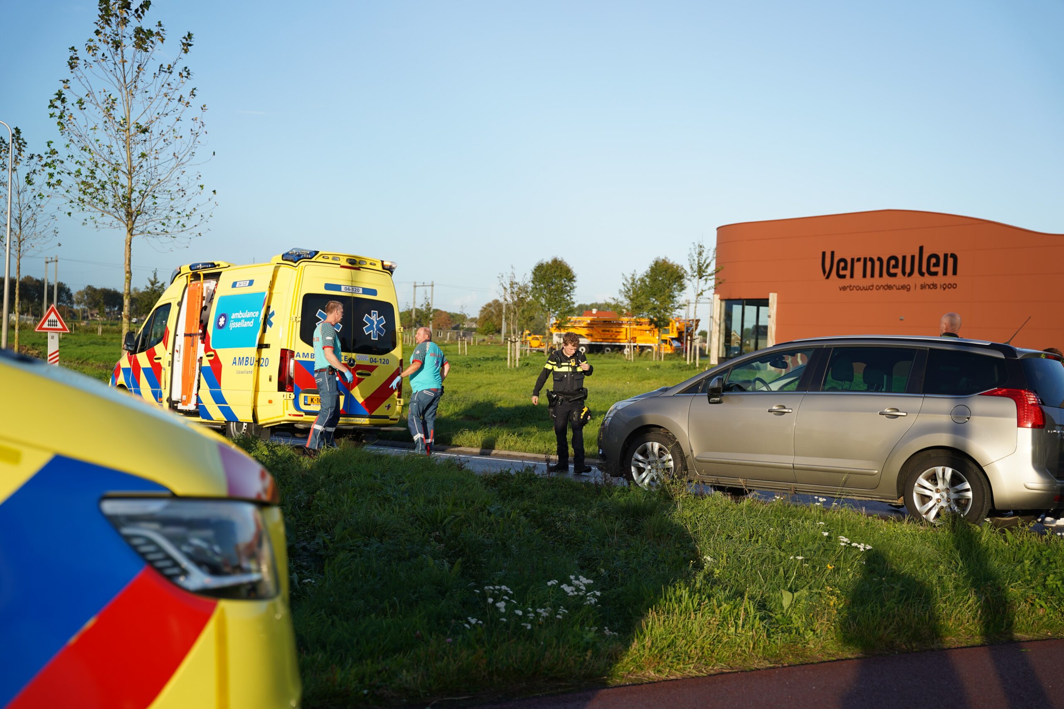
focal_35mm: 43
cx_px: 532
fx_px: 1277
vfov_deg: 31.1
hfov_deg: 45.2
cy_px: 354
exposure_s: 1/800
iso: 100
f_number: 3.2
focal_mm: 43.2
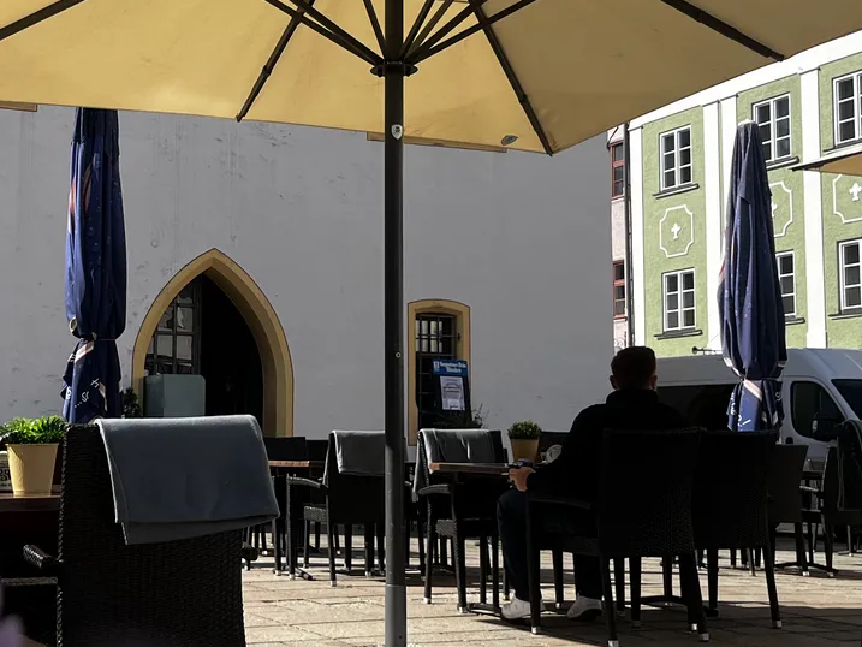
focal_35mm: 58
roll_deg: -0.9
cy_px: 302
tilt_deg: +7.1
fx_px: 1445
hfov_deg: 32.6
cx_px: 221
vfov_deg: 25.2
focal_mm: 5.1
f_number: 1.6
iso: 50
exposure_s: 1/2571
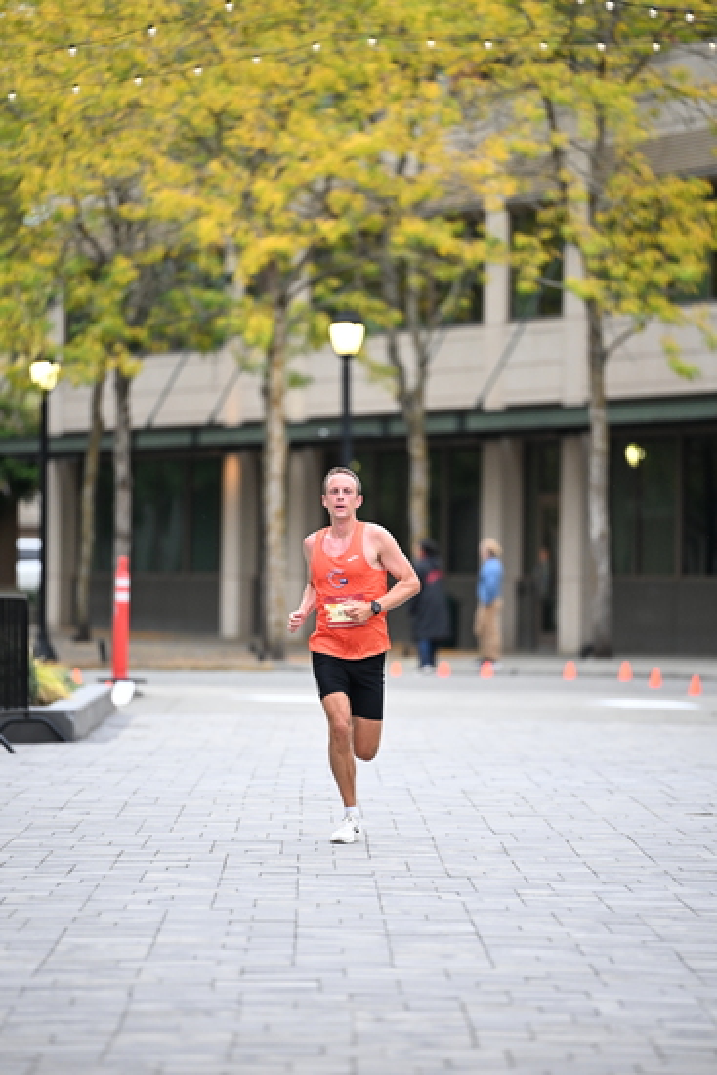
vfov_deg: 10.3
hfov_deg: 6.9
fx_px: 5971
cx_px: 358
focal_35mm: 200
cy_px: 538
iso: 1600
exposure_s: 1/640
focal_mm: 200
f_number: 2.8
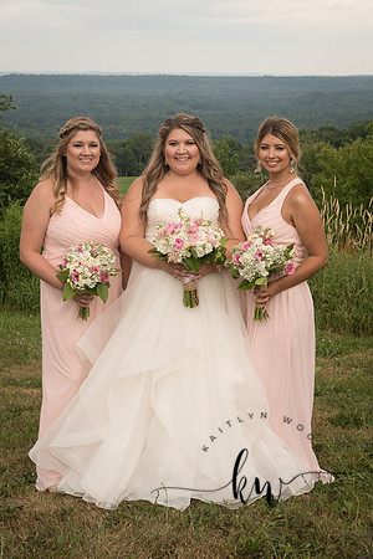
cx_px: 186
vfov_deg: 27.0
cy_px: 280
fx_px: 1166
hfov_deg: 18.2
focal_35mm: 75
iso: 400
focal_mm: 75
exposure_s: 1/160
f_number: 13
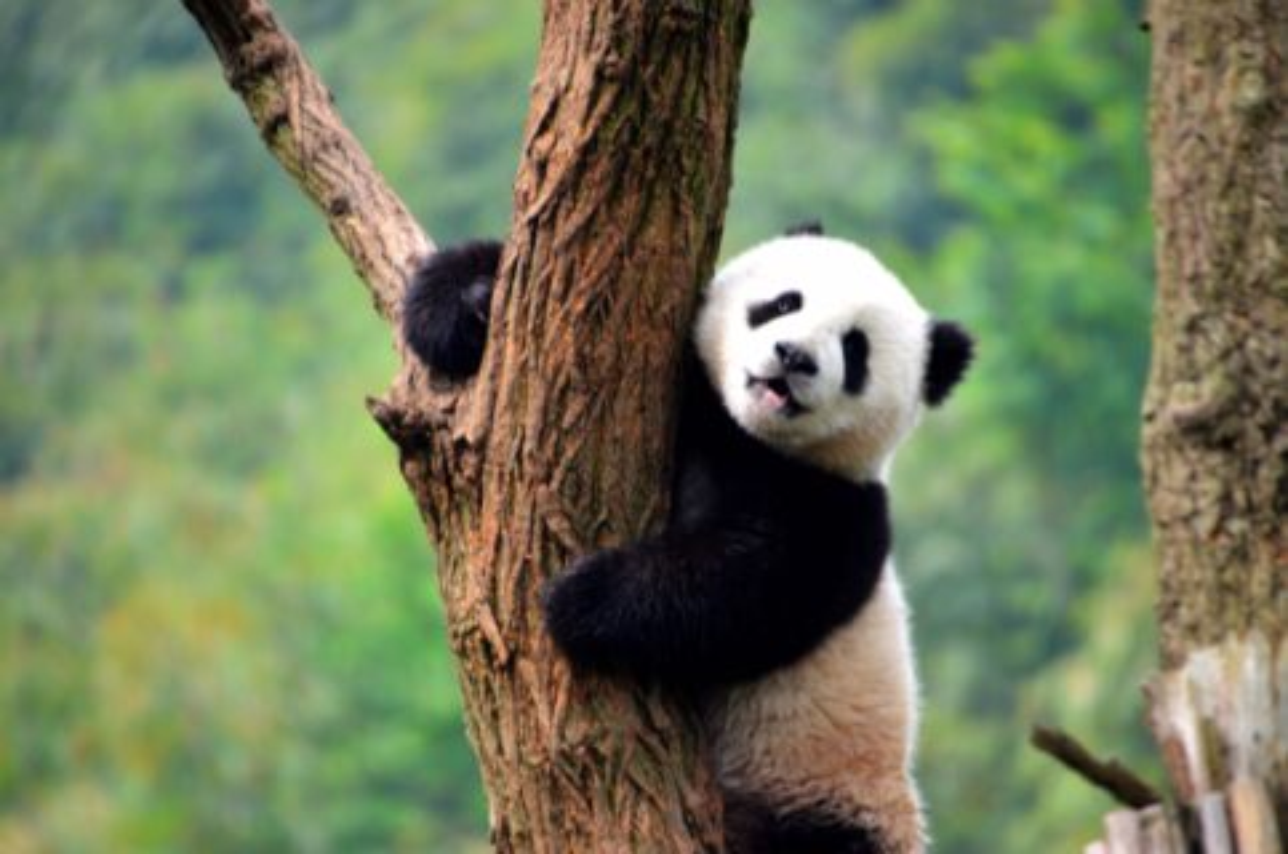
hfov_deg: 4.6
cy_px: 427
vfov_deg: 3.0
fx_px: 16068
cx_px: 644
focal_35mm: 450
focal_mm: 300
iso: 400
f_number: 6.3
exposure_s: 1/500
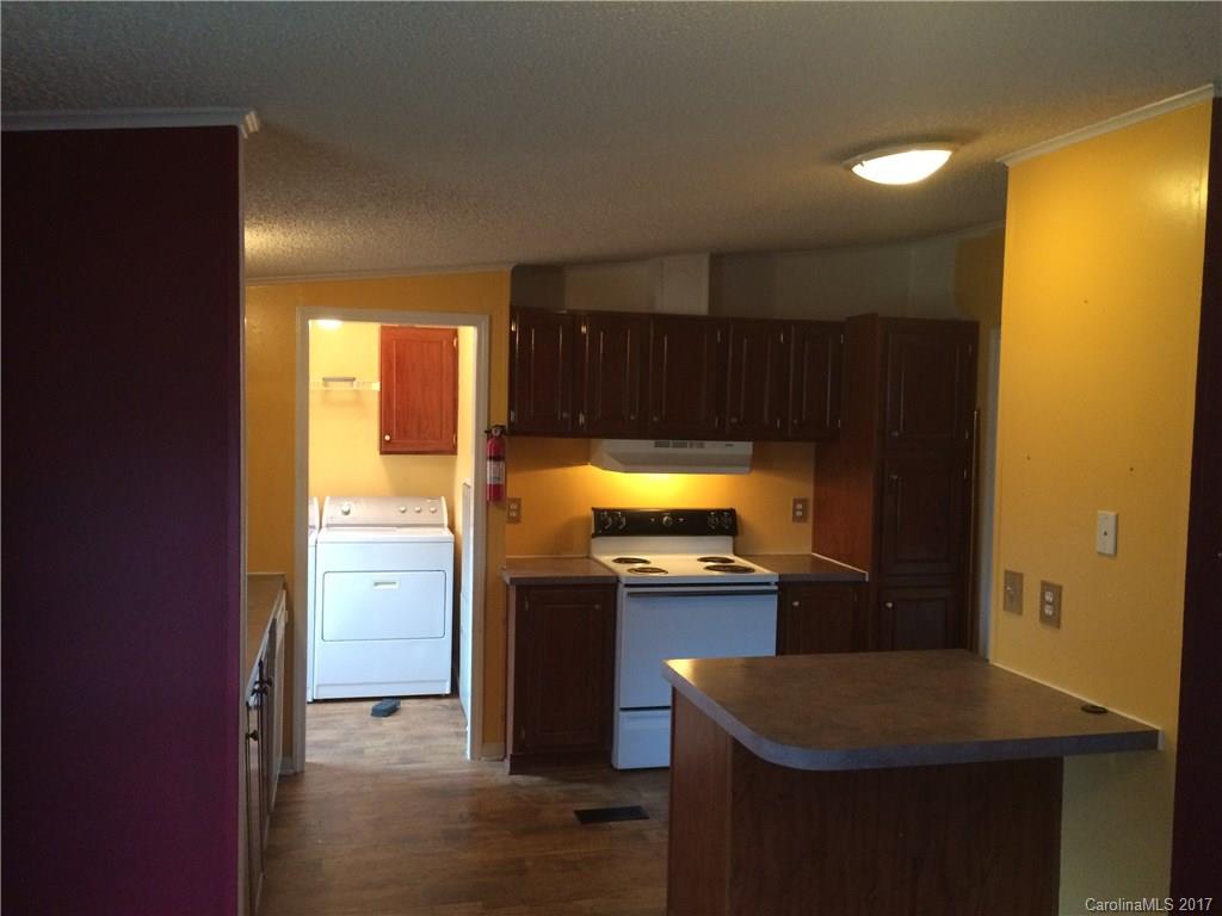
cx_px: 611
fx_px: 1024
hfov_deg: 61.7
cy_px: 458
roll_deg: -1.2
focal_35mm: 29
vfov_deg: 48.2
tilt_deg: -3.5
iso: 250
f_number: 2.2
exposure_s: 1/30
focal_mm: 4.15
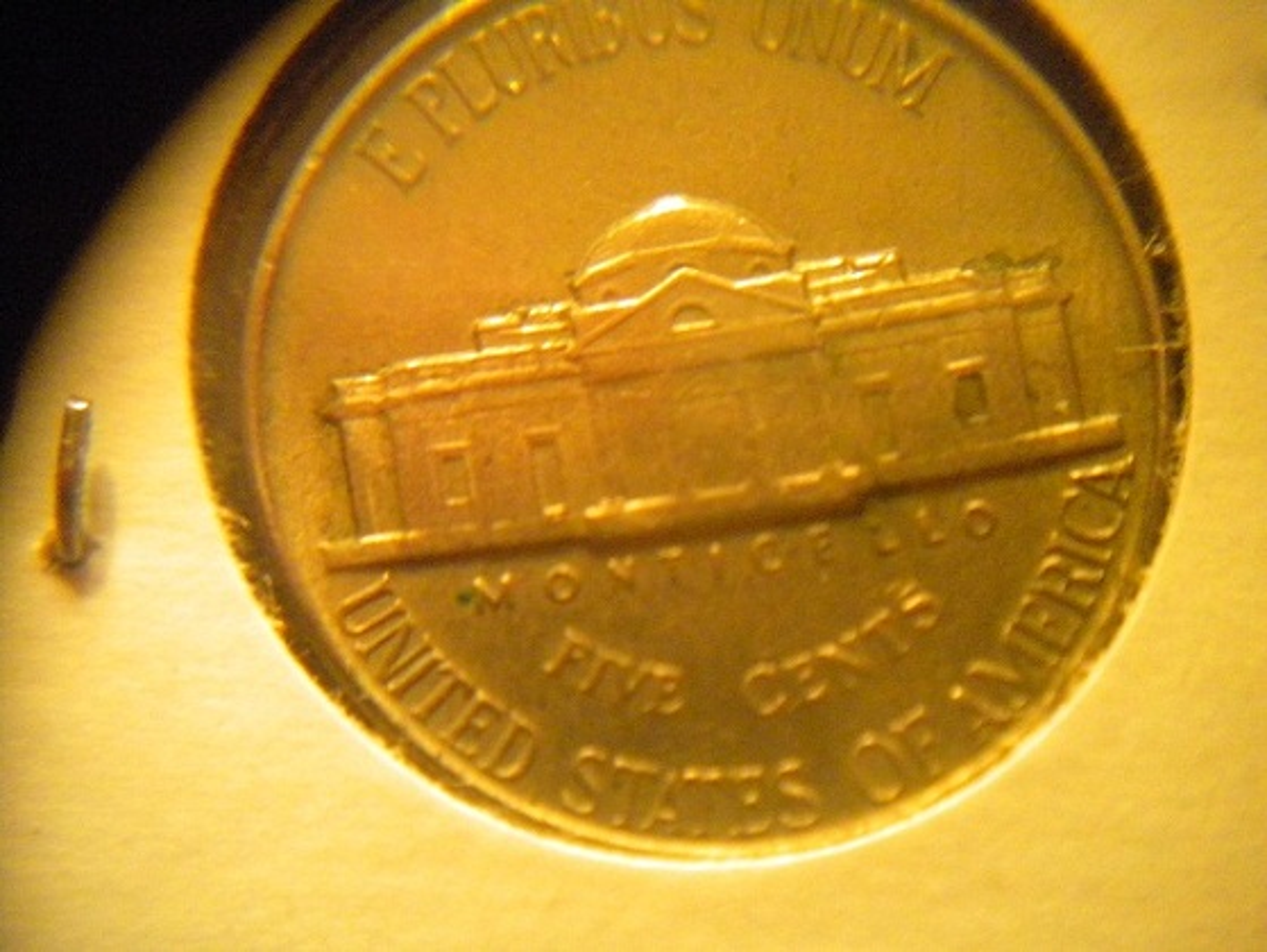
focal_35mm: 35
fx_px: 1282
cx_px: 634
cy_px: 476
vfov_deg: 40.7
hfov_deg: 52.6
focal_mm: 6.3
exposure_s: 1/11.8
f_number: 3.1
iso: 800
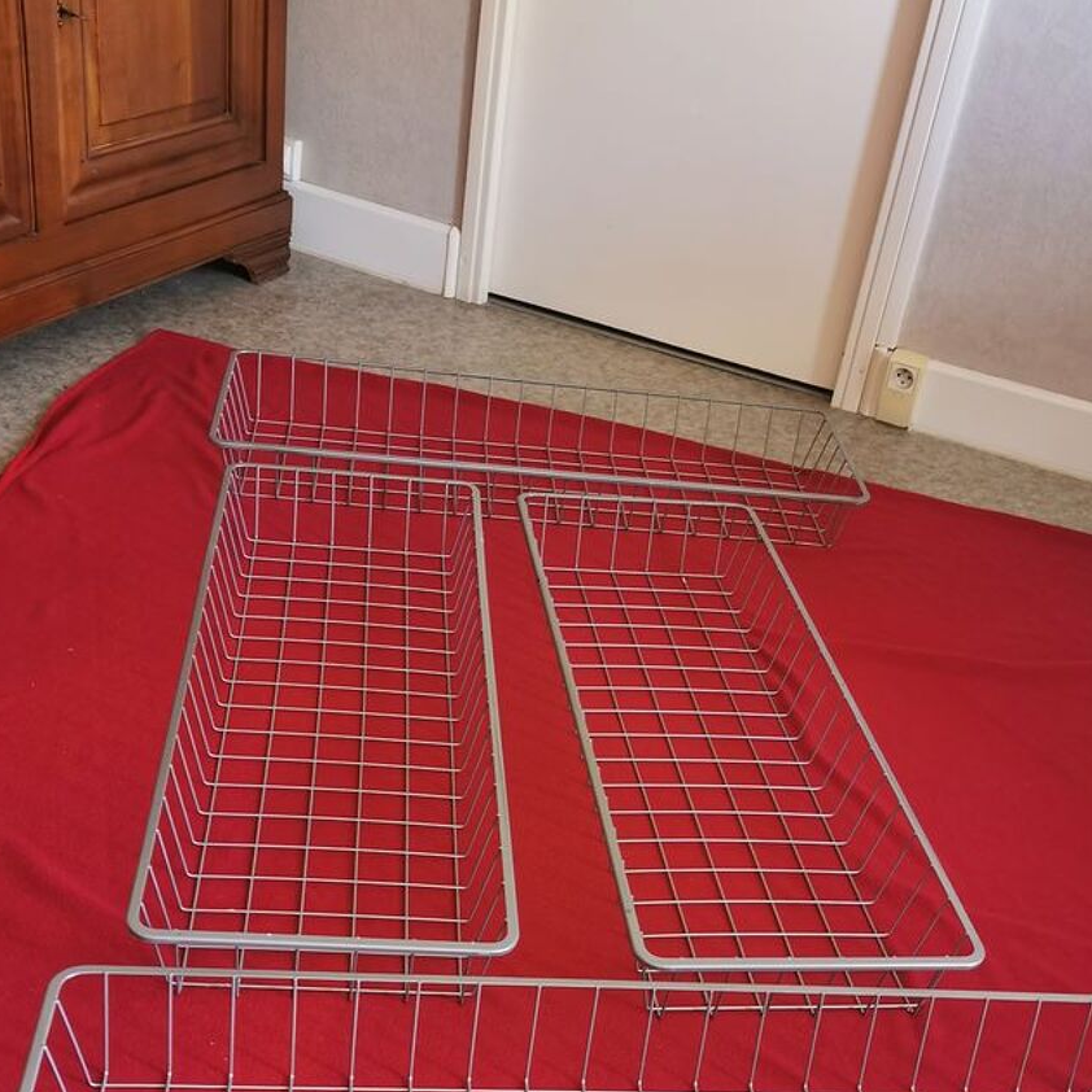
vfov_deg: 39.3
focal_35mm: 42
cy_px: 776
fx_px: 1499
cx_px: 591
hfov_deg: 40.0
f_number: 1.8
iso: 200
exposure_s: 1/50
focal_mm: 5.58
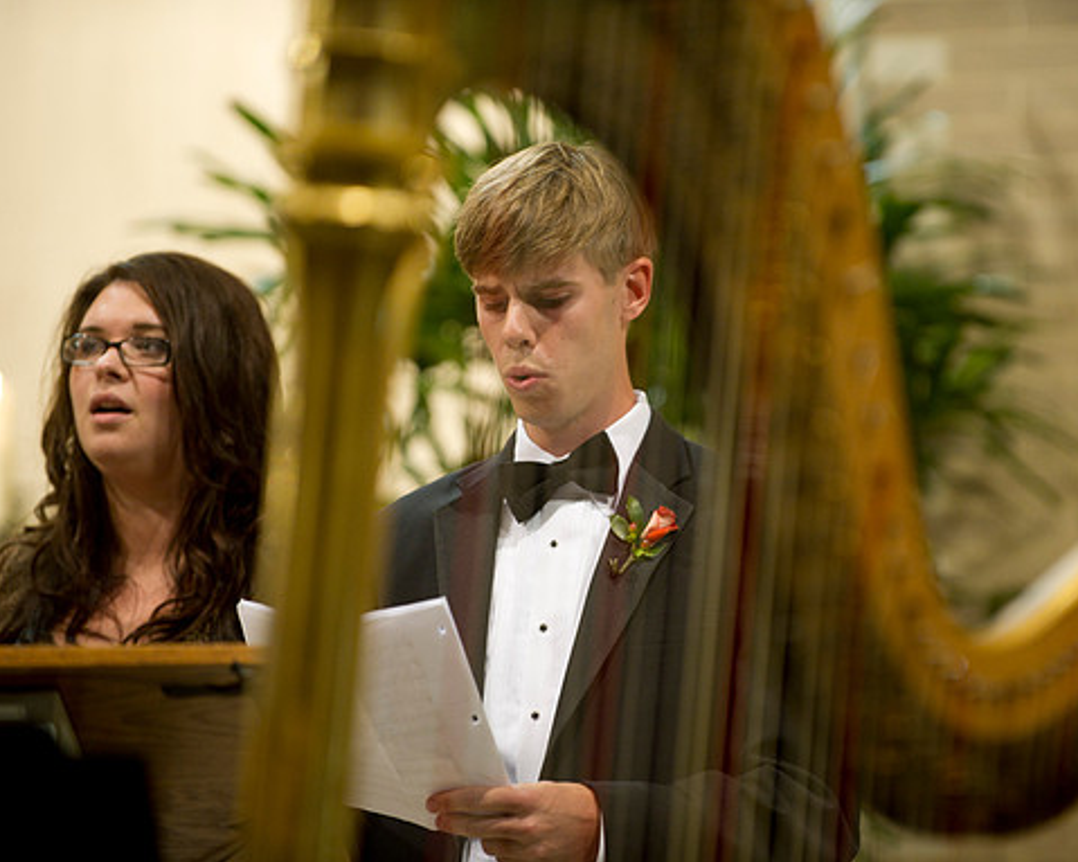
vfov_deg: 6.8
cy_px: 432
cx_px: 635
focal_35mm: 227
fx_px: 7241
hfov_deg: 8.5
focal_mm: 200
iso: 1600
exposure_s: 1/40
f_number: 2.8
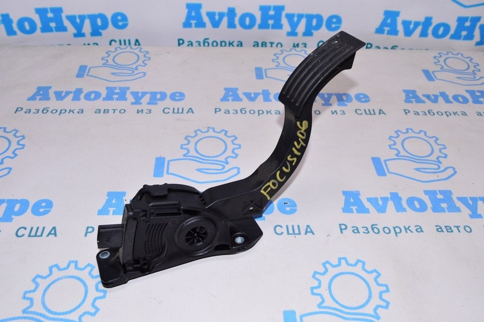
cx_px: 242
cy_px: 161
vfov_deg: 36.8
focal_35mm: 36
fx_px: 484
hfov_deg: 53.2
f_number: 8
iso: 1600
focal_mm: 24
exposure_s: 1/200
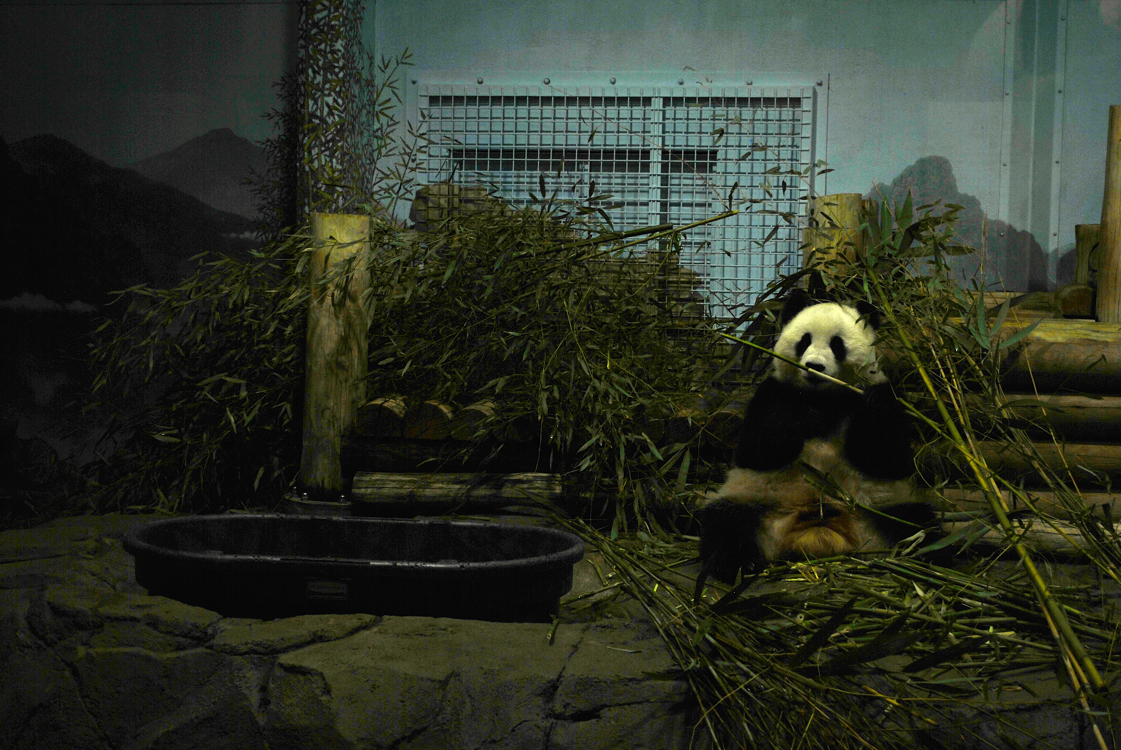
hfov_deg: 35.0
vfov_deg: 23.8
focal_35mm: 57
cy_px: 375
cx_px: 560
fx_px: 1777
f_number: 5
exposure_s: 1/250
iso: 100
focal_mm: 38
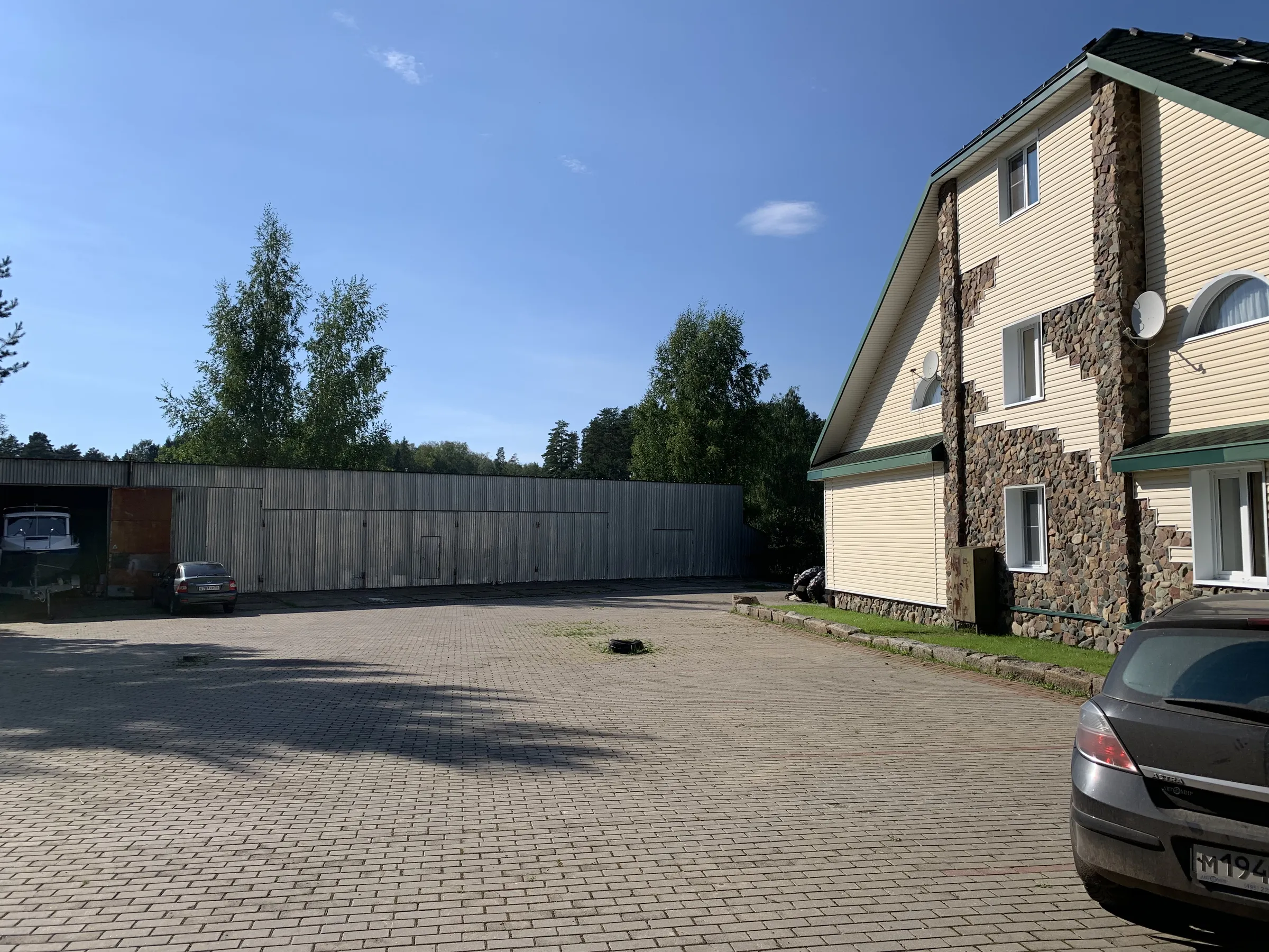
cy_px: 476
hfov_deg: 67.3
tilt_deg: +4.2
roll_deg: +0.0
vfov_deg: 53.1
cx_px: 634
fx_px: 953
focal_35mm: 26
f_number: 1.8
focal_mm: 4.25
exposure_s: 1/3401
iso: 25
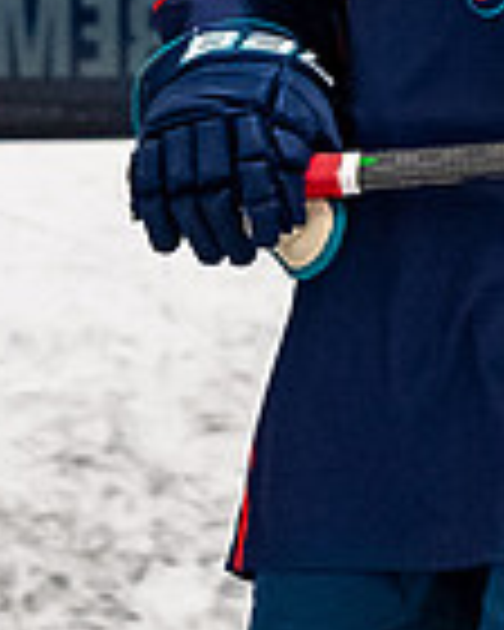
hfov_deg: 0.9
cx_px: 636
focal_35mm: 1731
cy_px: -426
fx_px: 32275
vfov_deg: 1.1
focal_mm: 200
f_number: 3.2
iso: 2000
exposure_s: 1/800
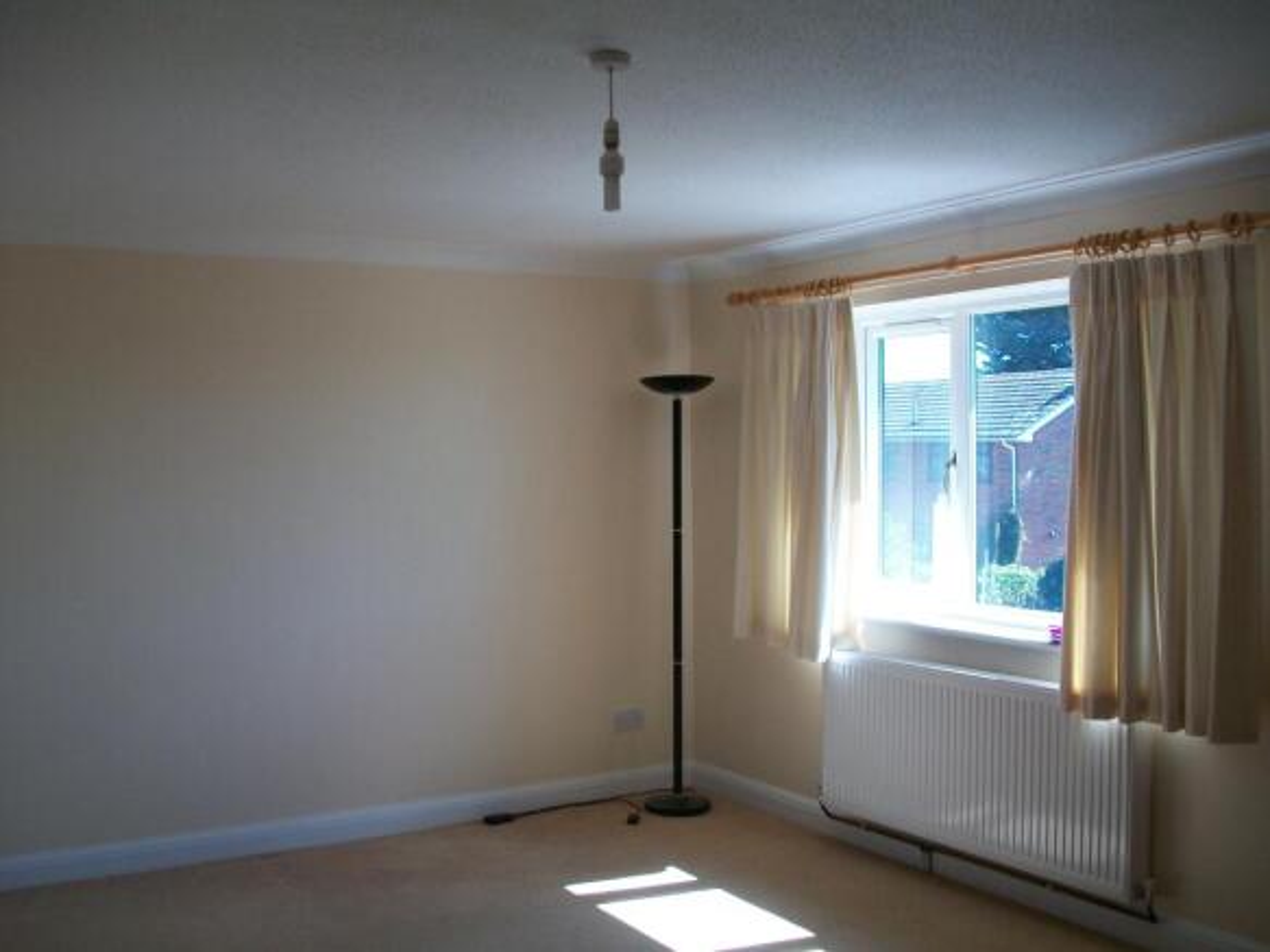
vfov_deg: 41.8
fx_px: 1247
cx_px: 635
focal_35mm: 34
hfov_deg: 54.0
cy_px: 476
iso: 80
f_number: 2.8
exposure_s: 1/125
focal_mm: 5.7
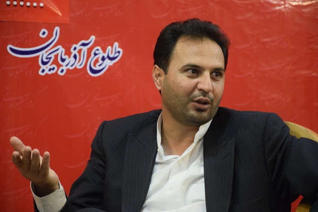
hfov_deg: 13.0
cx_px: 159
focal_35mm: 158
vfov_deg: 8.7
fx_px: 1391
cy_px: 106
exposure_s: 1/60
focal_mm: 105
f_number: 5.6
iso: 3200
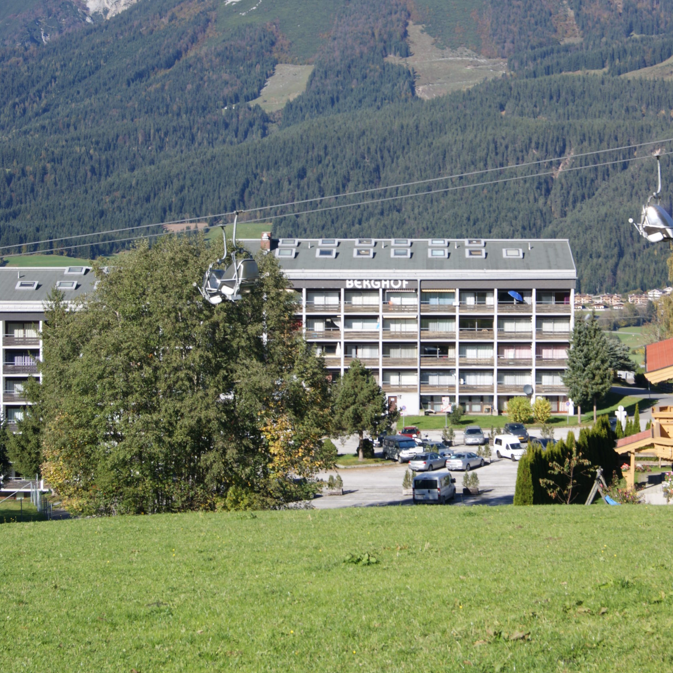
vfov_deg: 20.0
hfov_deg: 20.0
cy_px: 217
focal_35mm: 87
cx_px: 336
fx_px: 1906
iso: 100
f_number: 11
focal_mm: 45
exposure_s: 1/100
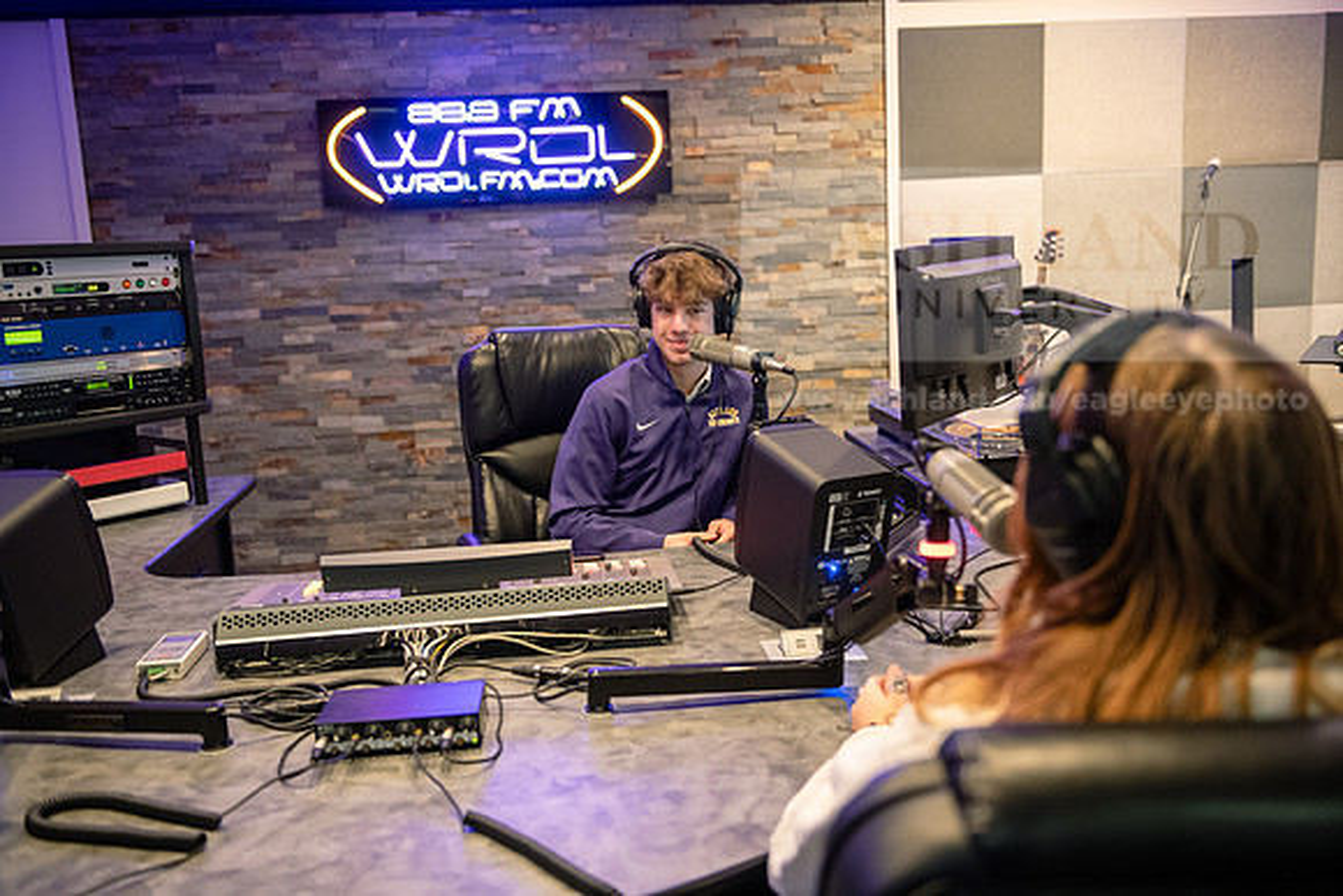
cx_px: 672
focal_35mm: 34
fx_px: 1269
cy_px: 448
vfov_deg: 38.9
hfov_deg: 55.8
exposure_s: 1/60
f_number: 2.8
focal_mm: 34
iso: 2000
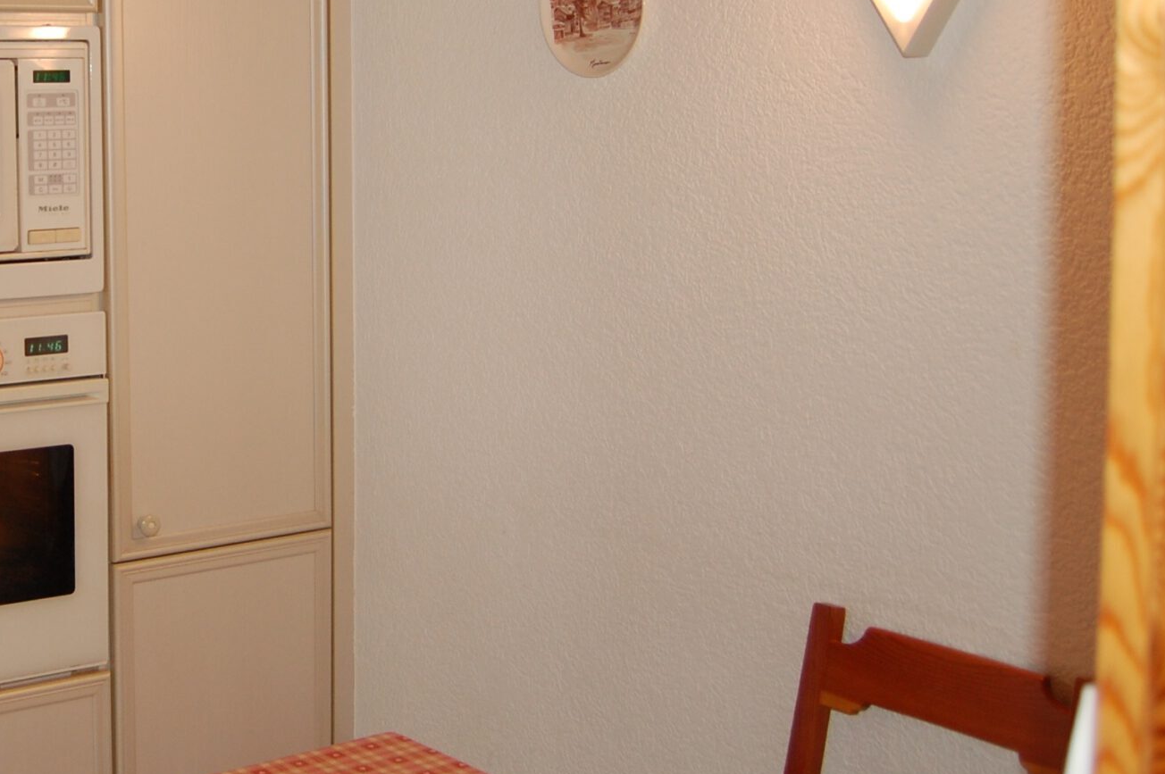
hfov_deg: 35.1
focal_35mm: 53
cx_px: 85
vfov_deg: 25.3
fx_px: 1714
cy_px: 231
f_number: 3.5
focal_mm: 18
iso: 400
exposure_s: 1/80
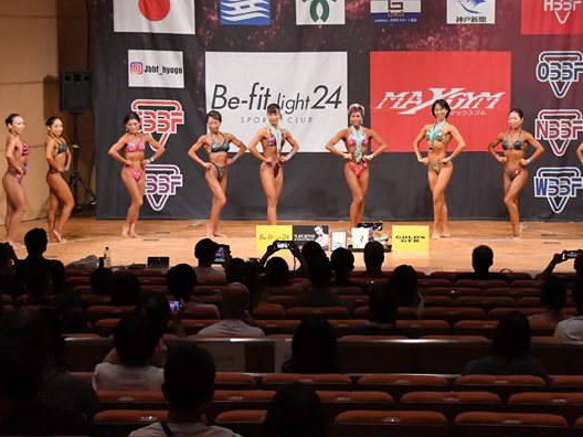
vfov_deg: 13.4
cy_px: 163
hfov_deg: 17.8
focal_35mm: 110
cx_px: 386
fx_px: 1853
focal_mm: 52
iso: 10000
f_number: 5.6
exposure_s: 1/400
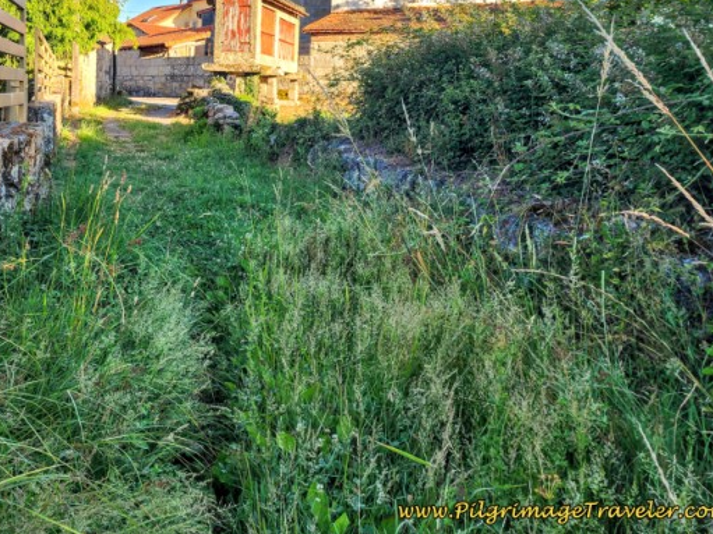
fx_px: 741
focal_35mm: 36
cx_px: 230
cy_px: 120
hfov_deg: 50.3
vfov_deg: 38.4
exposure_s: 1/236
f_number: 1.8
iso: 12
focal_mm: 6.4
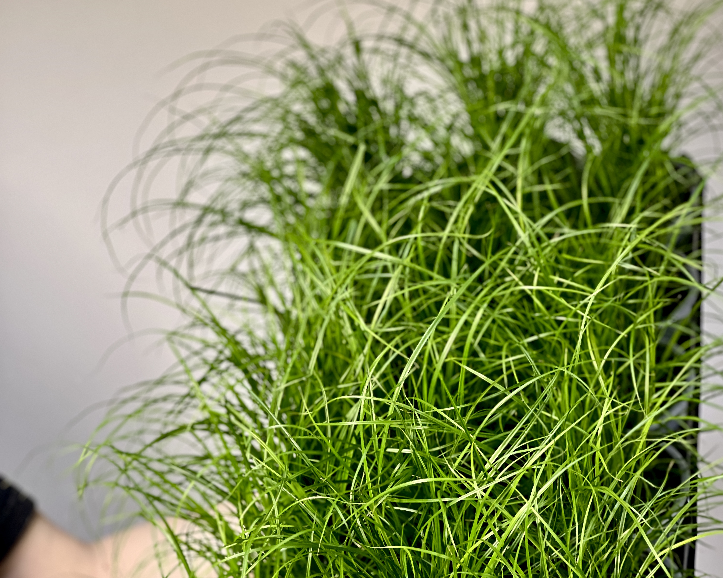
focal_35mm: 101
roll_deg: +0.6
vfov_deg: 15.2
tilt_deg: -8.3
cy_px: 458
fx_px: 2161
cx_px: 363
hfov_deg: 19.0
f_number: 2.8
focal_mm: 9
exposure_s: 1/33
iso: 125
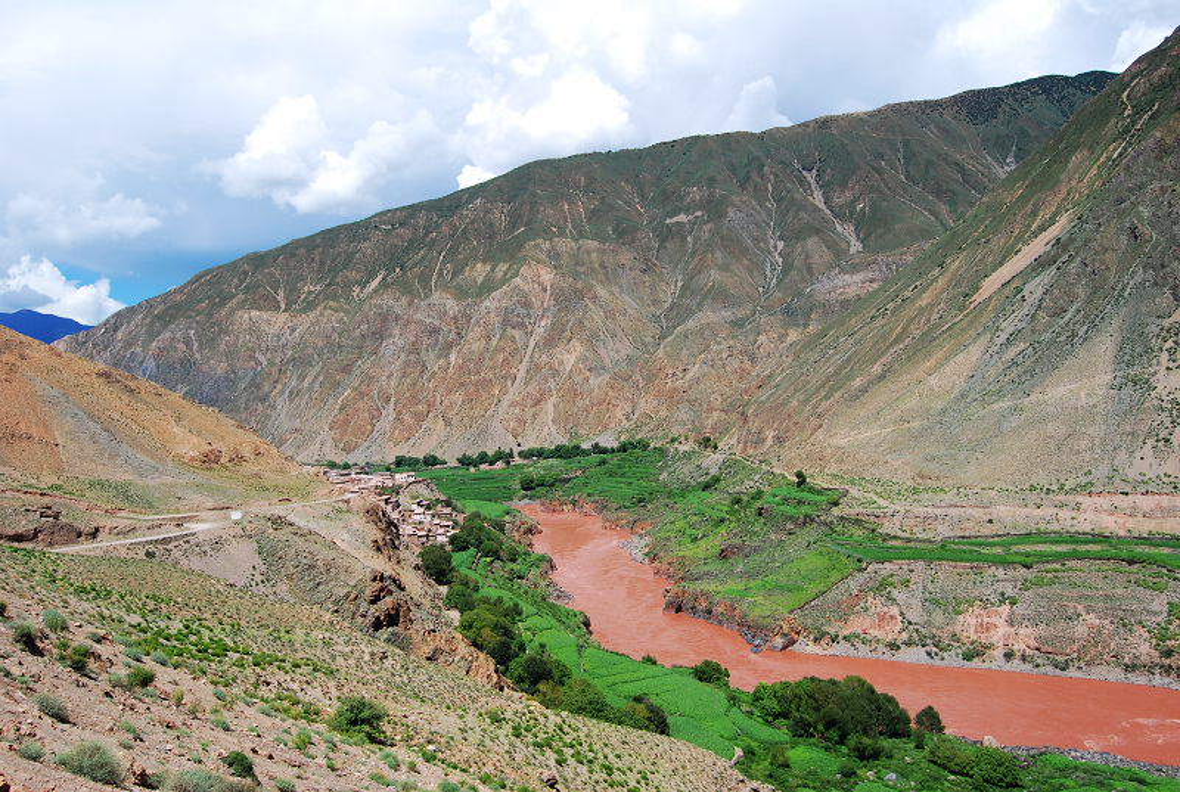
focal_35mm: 27
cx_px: 590
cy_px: 396
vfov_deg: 48.1
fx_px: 887
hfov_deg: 67.3
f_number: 7.1
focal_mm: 18
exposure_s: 1/400
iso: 100
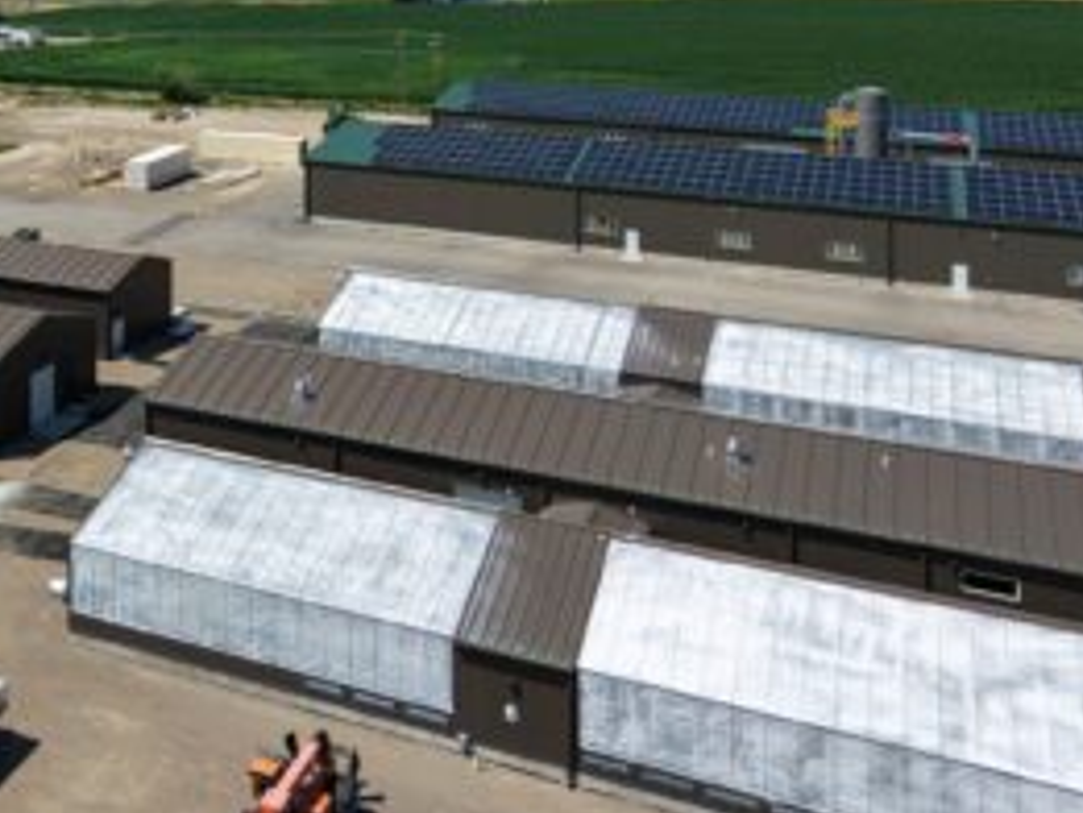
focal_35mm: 47
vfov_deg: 27.9
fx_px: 1471
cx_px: -4
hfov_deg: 36.3
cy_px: -104
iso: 200
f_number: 2.2
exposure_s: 1/2500
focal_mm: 3.05
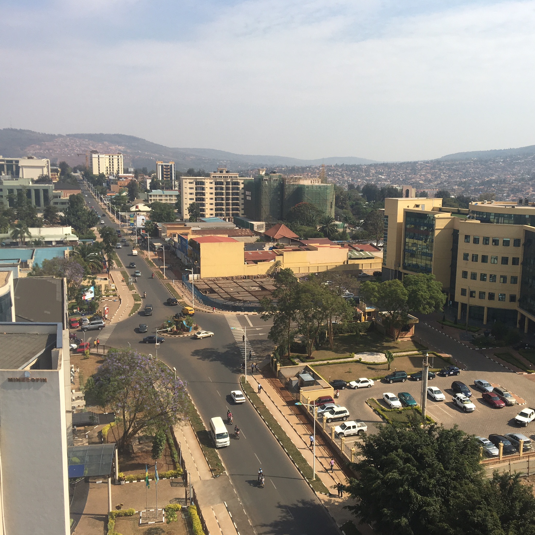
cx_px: 314
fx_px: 612
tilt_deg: -8.6
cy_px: 265
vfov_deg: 47.2
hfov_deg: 47.0
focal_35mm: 35
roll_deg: +0.0
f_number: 2.2
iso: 25
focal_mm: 4.15
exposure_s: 1/1709
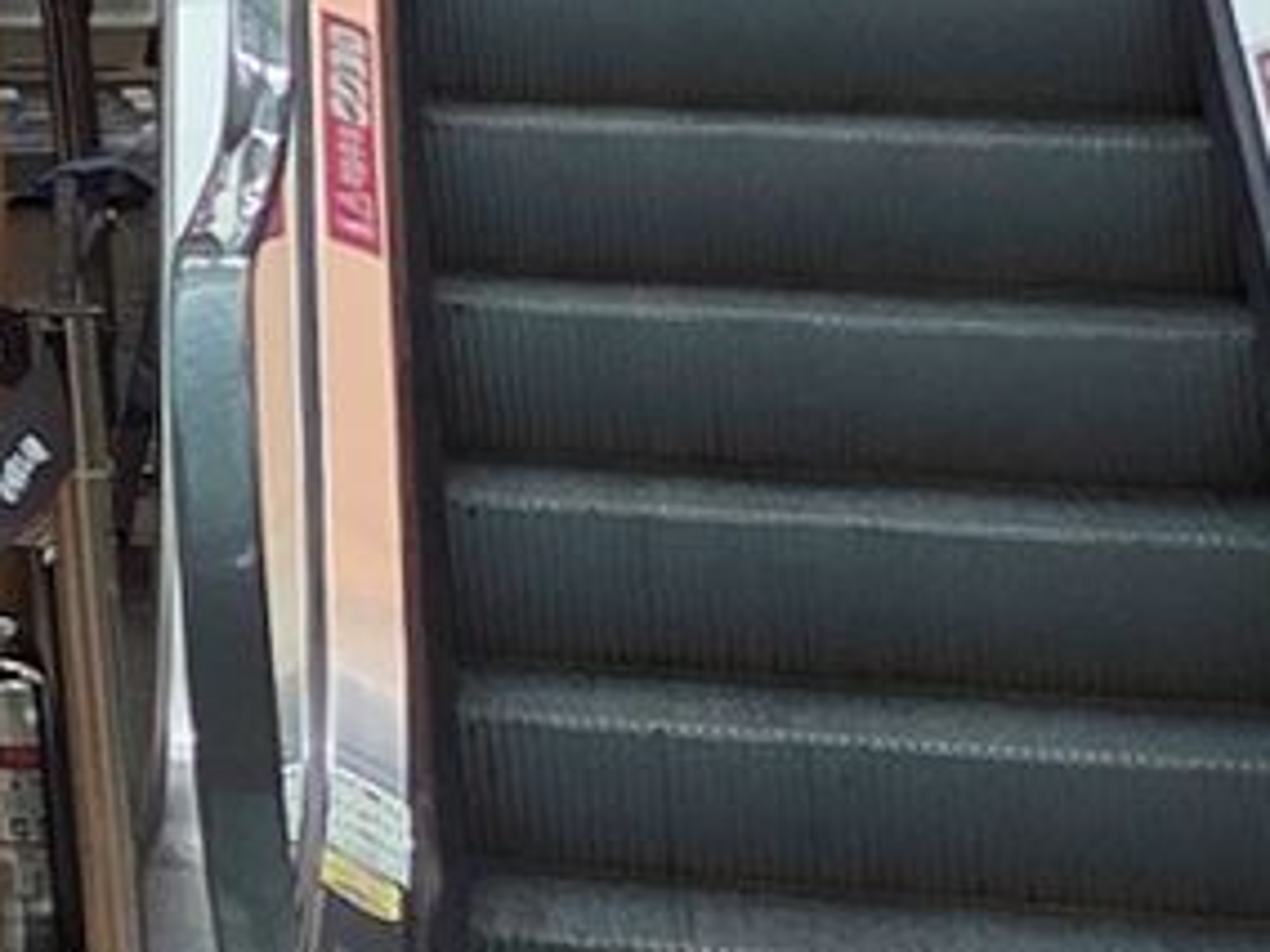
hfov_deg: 9.5
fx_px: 5943
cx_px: -2553
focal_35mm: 162
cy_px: -1457
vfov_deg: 8.3
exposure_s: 1/120
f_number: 1.8
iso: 64
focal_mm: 5.4
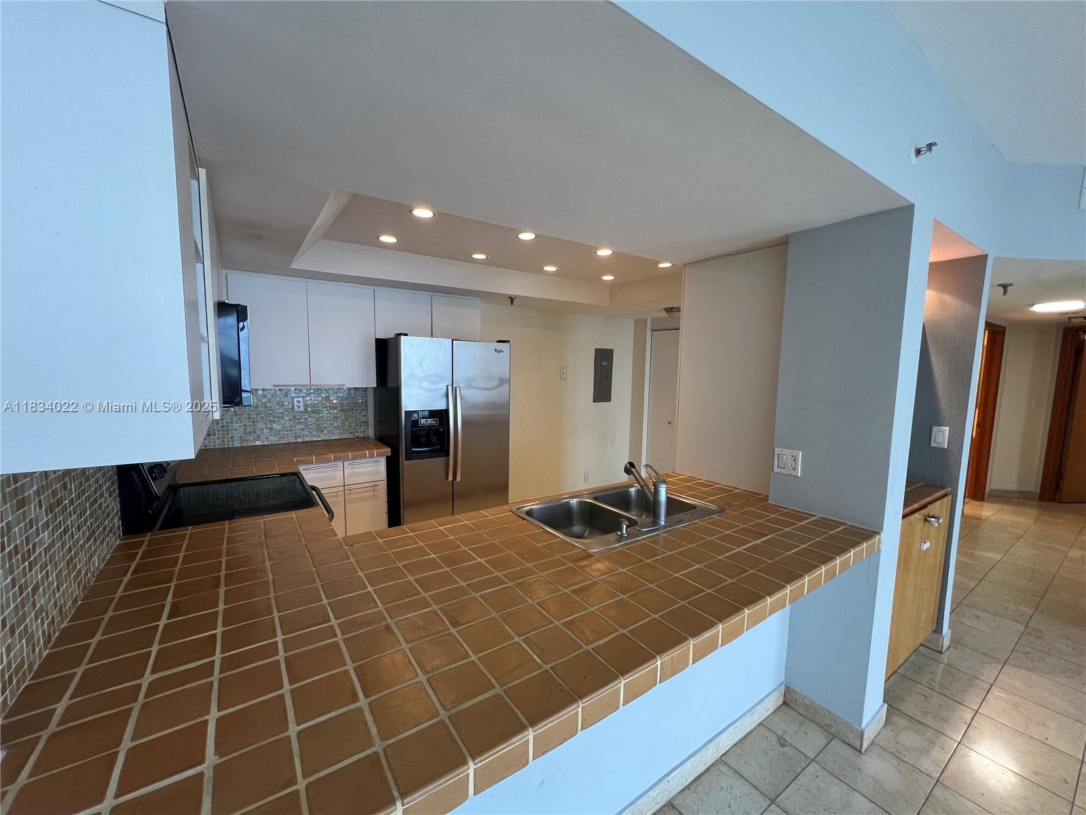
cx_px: 543
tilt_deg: -6.1
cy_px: 408
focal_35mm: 13
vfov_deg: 89.9
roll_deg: -1.1
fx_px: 408
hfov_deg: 106.2
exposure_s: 1/60
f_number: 1.8
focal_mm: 1.57
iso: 160
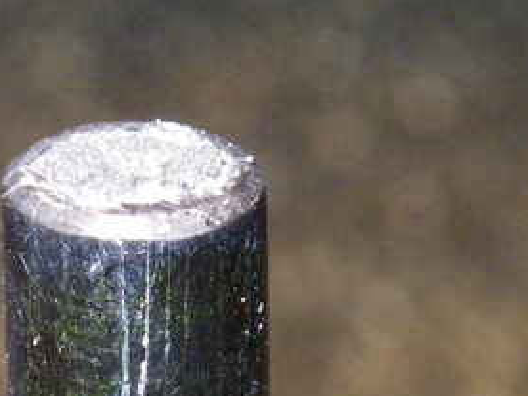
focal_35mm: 286
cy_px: 210
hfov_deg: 6.9
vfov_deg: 5.2
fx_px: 4362
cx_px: 119
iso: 400
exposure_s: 1/100
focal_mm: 13.7
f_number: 5.8
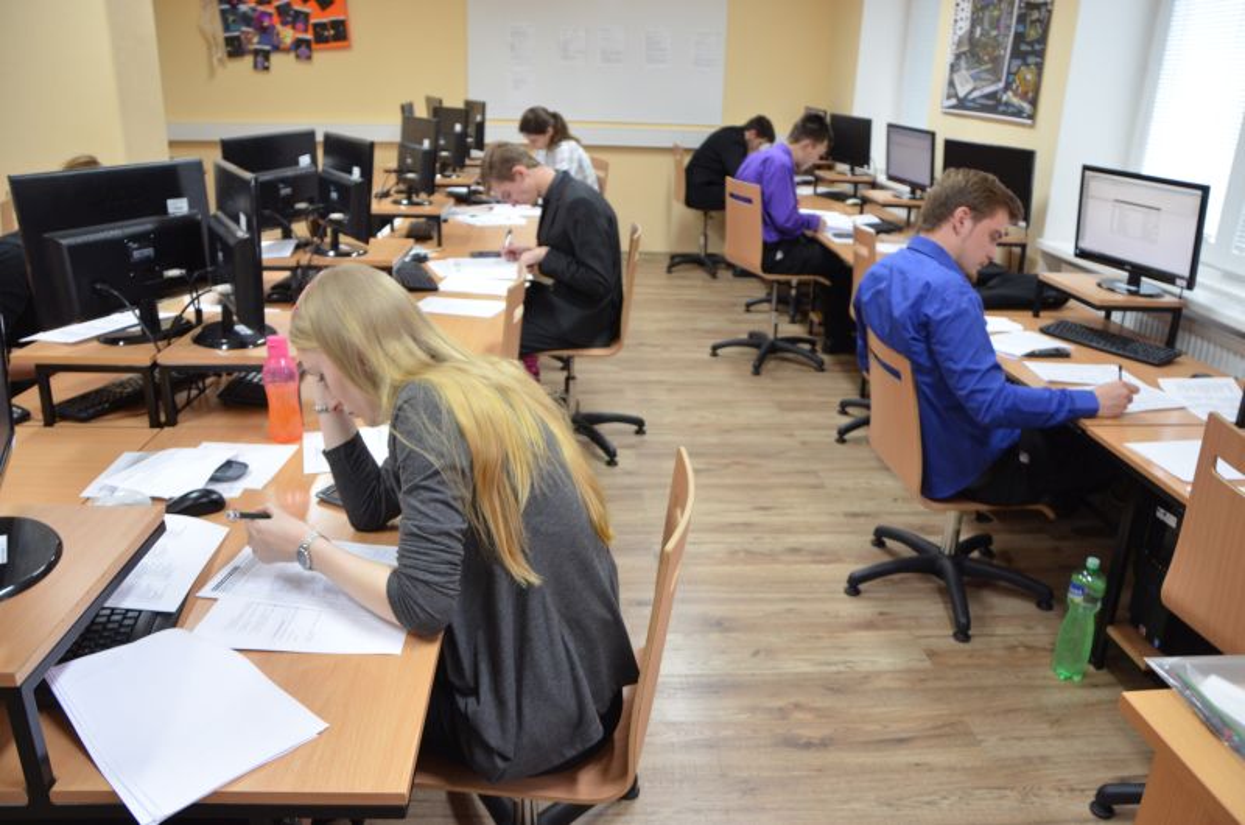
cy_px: 412
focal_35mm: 27
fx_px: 932
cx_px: 622
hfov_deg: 67.5
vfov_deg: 47.7
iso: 800
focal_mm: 18
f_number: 3.5
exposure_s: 1/50
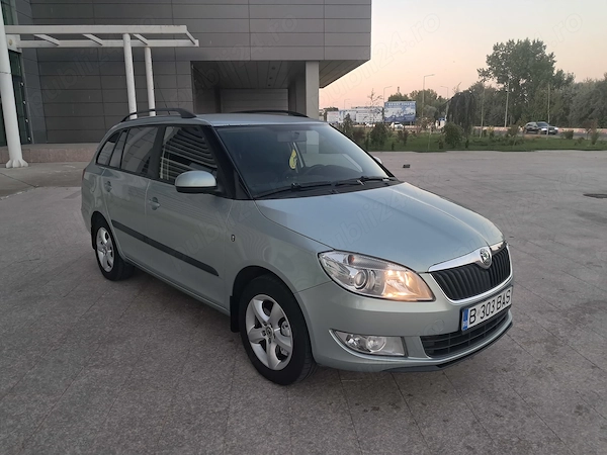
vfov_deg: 51.4
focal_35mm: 27
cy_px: 228
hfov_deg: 65.3
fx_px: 473
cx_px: 304
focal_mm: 4
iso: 160
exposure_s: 1/50
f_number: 1.8
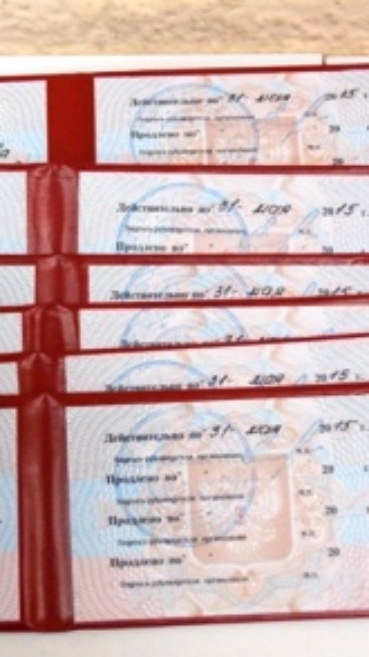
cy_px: 327
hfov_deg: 14.4
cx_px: 98
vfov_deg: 25.4
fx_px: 1460
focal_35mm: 84
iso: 2500
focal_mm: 35
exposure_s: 1/125
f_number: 5
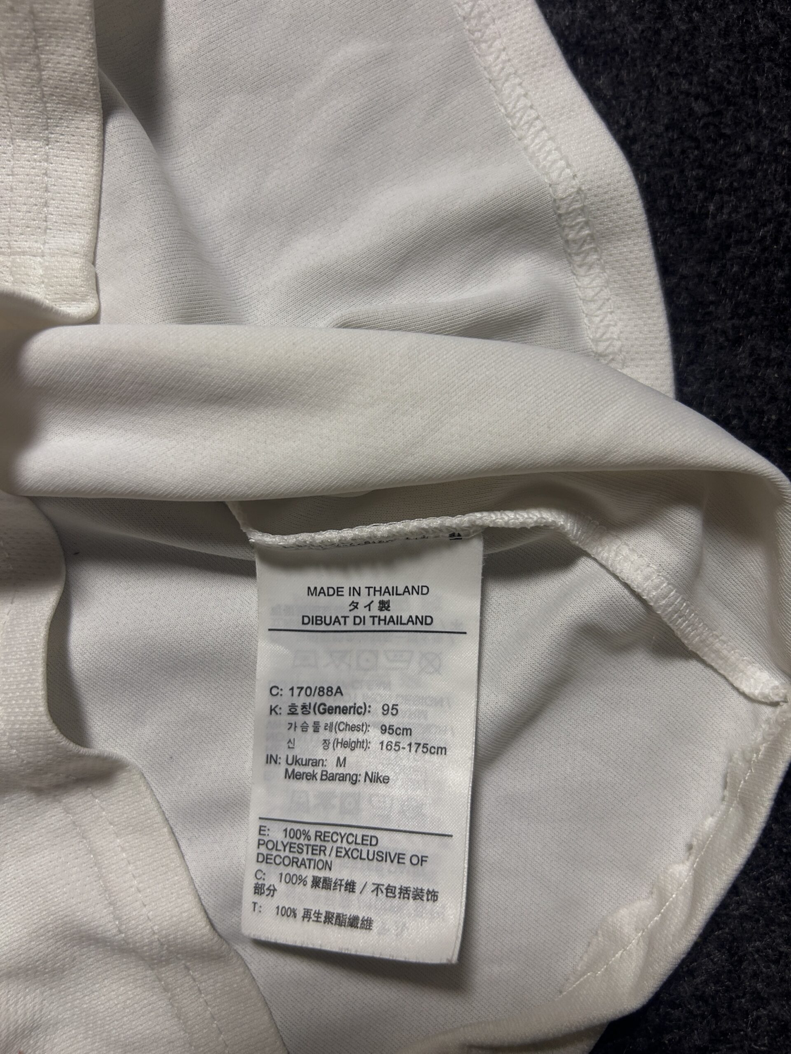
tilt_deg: -73.8
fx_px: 792
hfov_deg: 53.1
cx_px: 396
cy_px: 527
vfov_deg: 67.3
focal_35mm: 26
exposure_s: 1/100
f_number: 1.5
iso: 80
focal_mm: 5.7
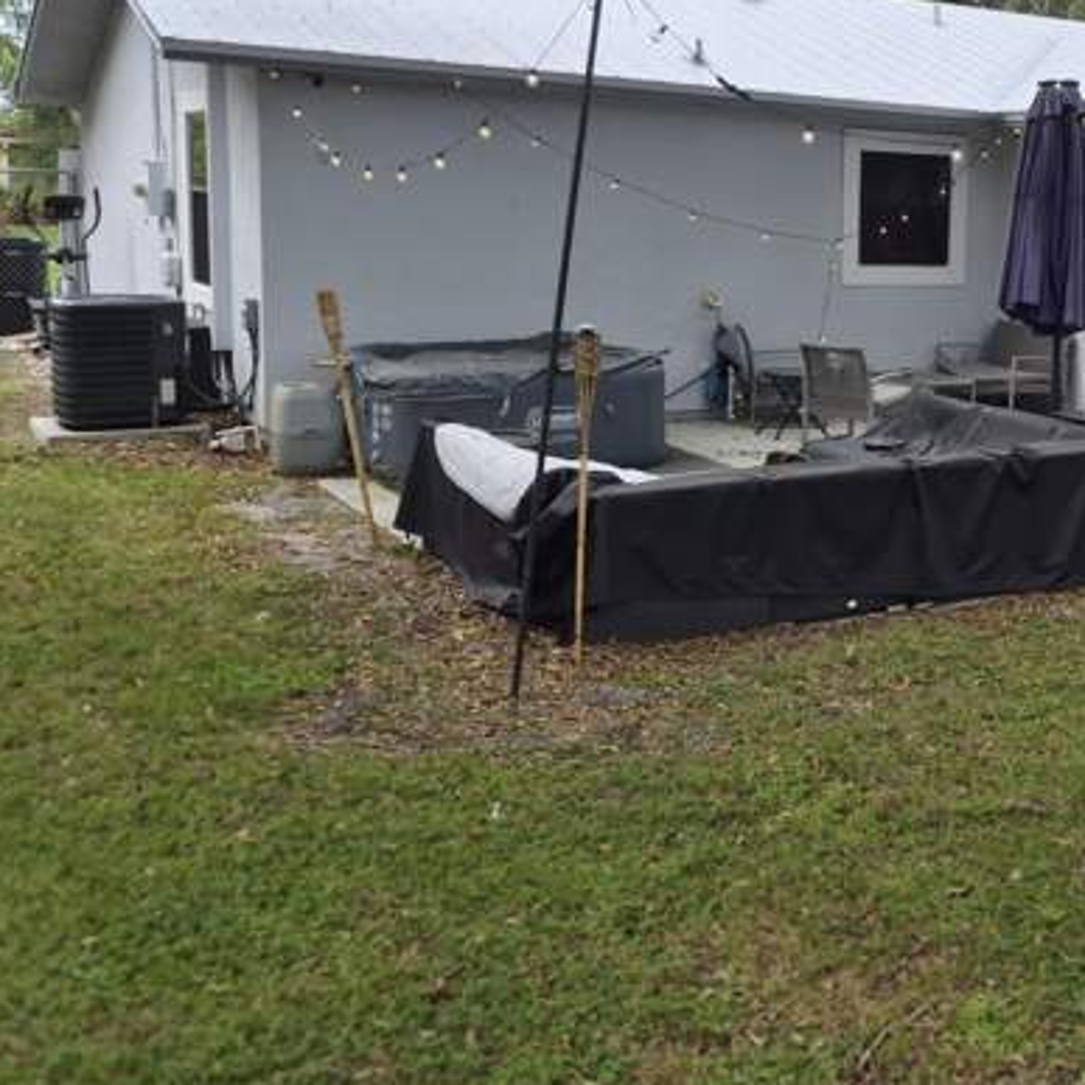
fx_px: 1489
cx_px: 1001
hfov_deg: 37.1
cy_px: 384
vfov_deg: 39.7
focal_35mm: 42
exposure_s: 1/3632
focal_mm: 5.4
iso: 80
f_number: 1.8
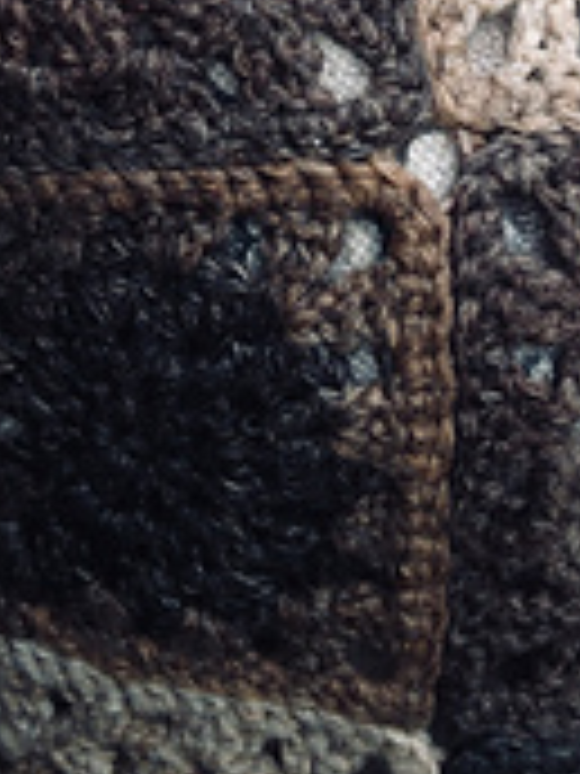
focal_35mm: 102
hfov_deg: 14.5
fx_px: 2279
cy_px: -202
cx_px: 268
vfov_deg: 18.1
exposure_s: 1/120
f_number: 2.4
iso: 50
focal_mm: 4.28
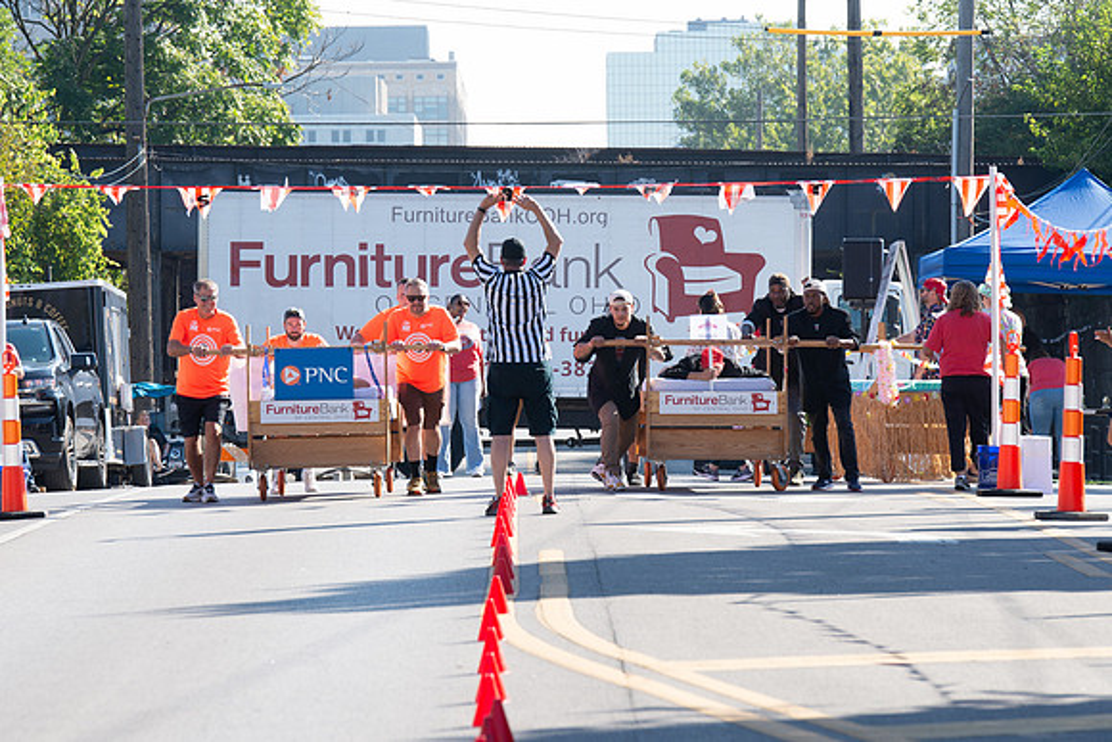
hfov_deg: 9.8
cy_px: 302
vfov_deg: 6.5
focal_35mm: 211
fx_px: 6511
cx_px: 533
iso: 200
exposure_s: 1/250
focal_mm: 165
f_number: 7.1
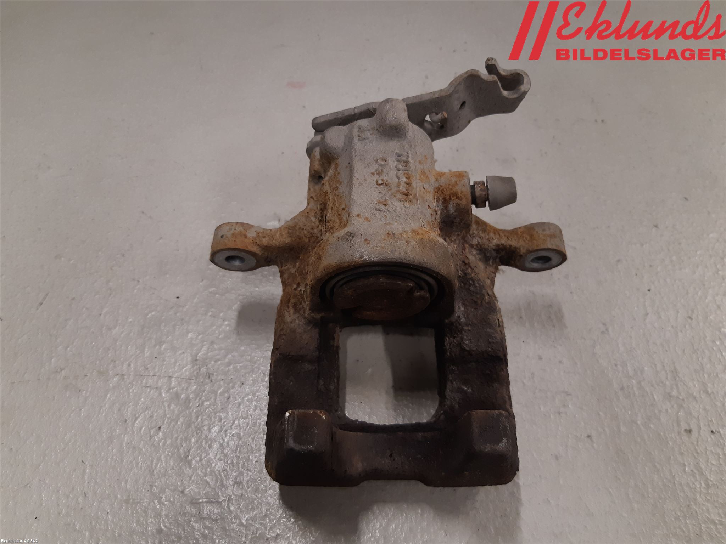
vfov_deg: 53.1
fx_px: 545
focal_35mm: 26
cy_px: 272
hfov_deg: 67.3
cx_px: 363
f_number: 1.7
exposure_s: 1/50
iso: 100
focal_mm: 3.93
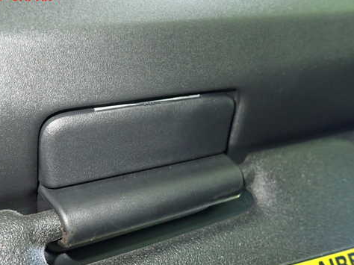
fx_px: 388
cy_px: 155
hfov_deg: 48.7
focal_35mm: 38
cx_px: 140
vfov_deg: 37.6
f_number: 2.3
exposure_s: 1/30
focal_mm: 5.4
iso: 800
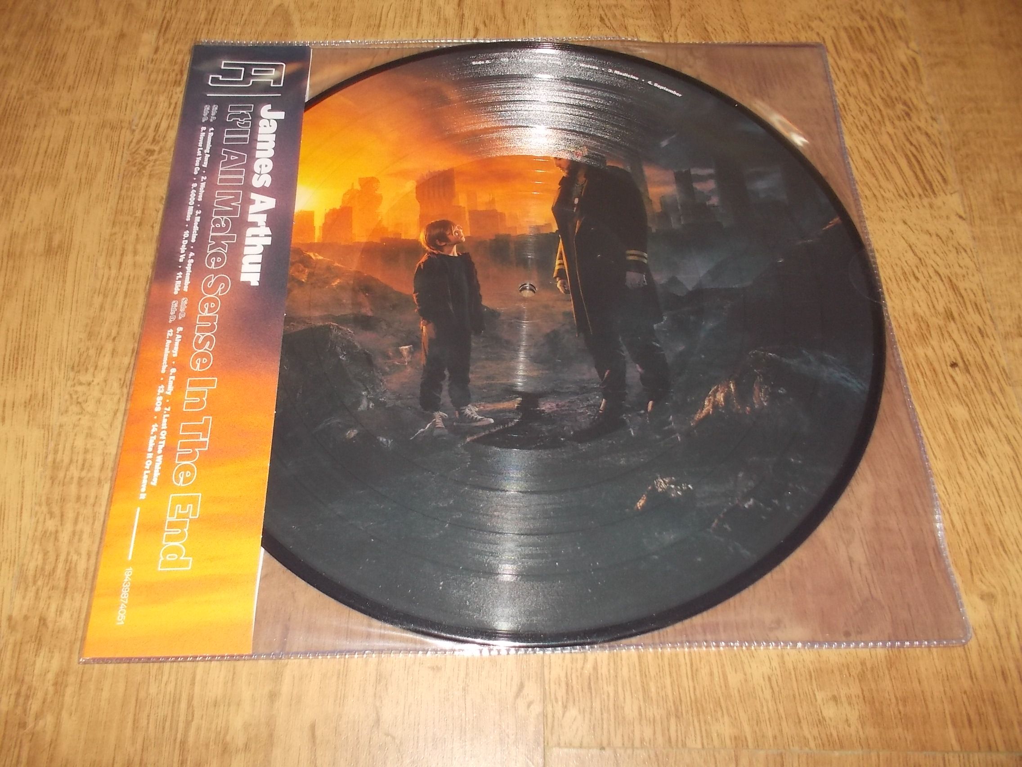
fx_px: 856
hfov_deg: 61.7
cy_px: 384
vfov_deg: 48.2
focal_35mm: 29
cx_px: 511
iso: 200
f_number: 3.3
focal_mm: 4.1
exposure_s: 1/30
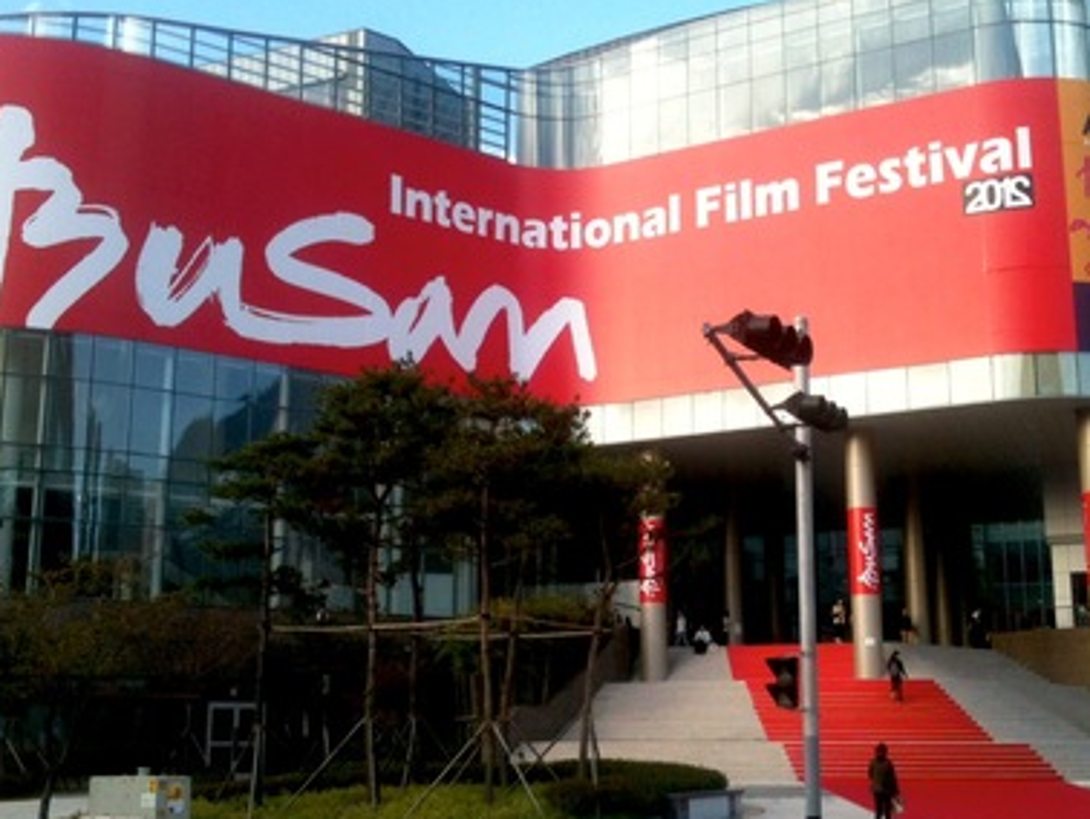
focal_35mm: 43
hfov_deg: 43.8
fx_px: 1355
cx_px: 590
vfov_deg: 33.6
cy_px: 440
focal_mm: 3.85
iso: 64
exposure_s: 1/214
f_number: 2.8
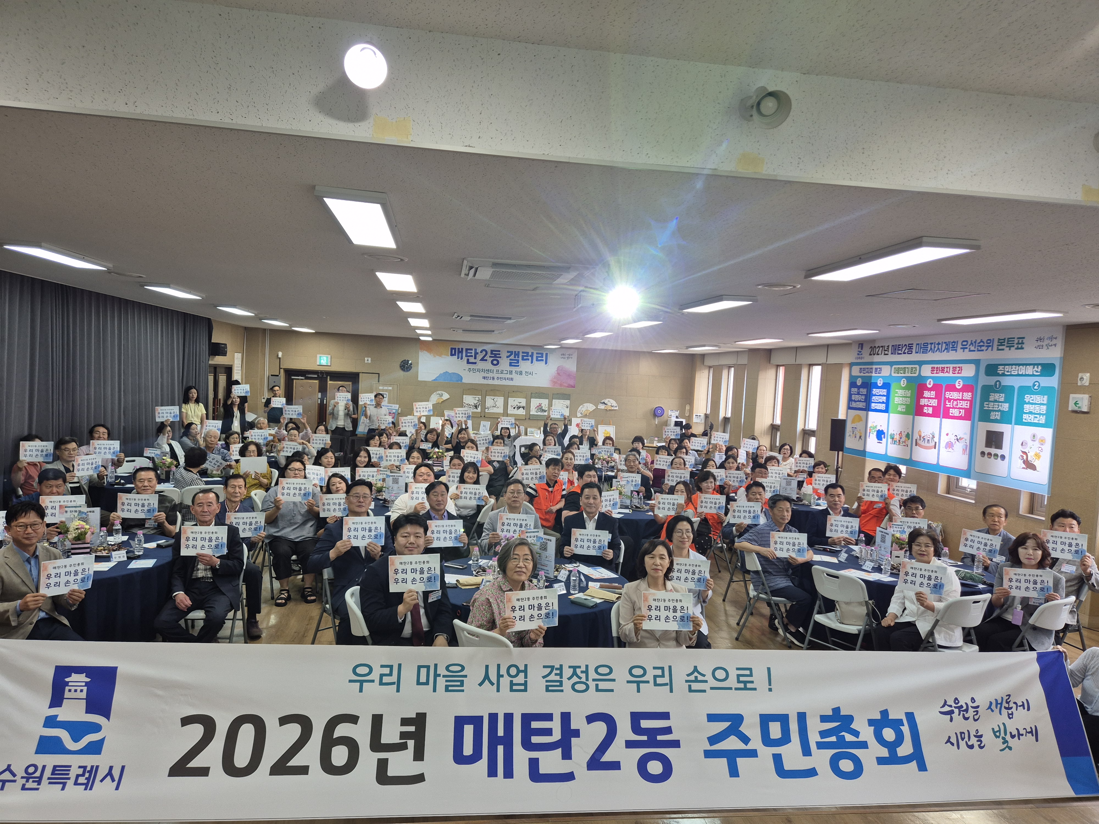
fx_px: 730
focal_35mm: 23
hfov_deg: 73.9
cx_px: 550
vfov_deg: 58.9
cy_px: 412
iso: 80
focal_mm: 5.4
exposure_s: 1/120
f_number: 1.8
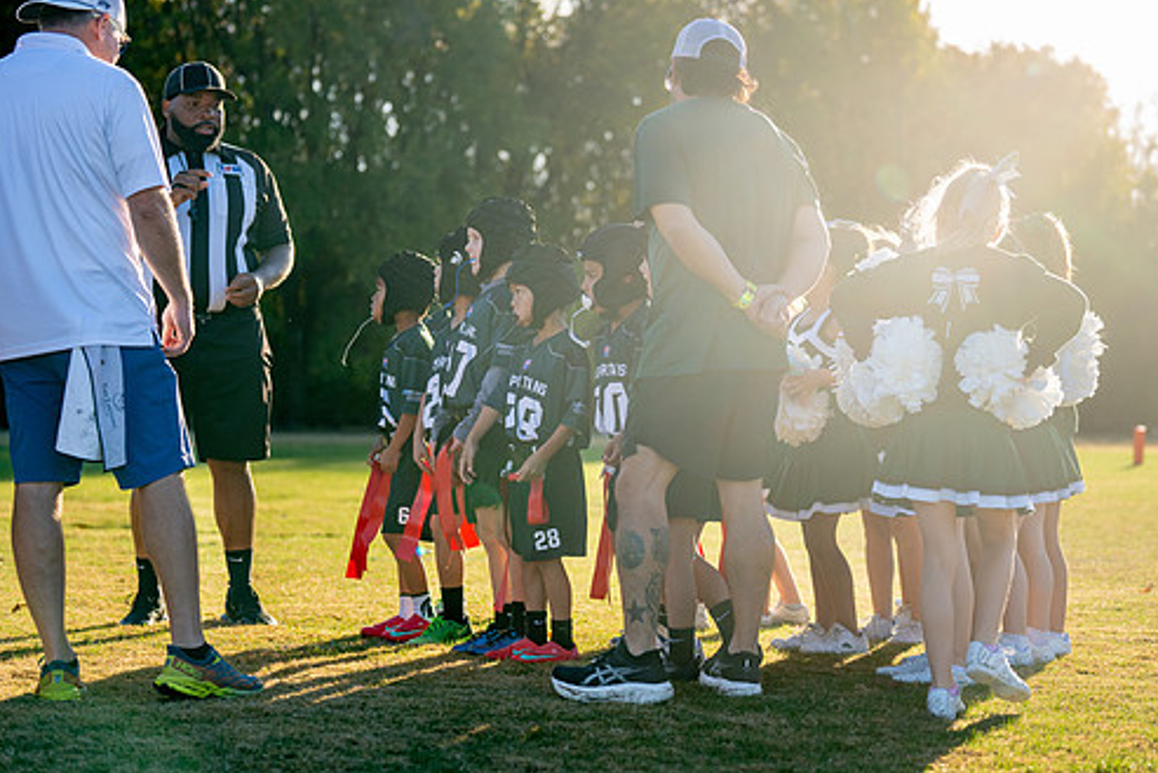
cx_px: 651
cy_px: 382
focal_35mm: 85
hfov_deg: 23.9
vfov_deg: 16.1
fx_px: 2735
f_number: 2.8
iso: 160
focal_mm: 70
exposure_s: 1/1000
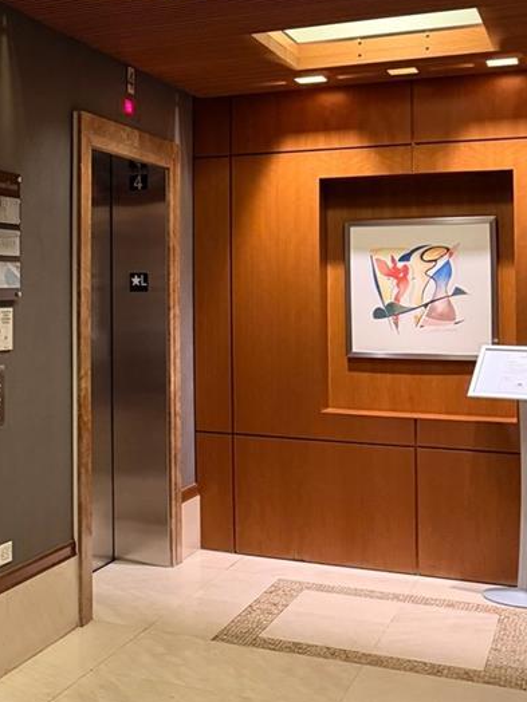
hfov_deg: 24.8
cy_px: 249
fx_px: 1116
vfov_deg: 34.7
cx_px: -48
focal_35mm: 55
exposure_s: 1/30
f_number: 1.78
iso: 800
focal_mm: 6.76
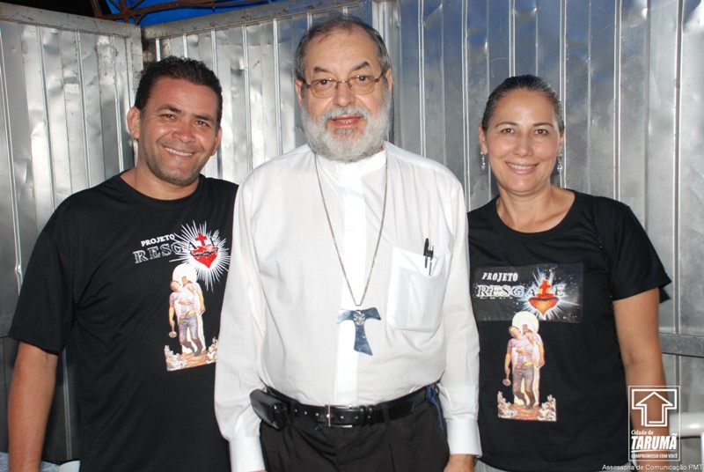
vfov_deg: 32.0
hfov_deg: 46.3
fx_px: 823
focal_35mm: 42
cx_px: 352
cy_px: 236
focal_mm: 28
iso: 200
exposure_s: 1/60
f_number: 4
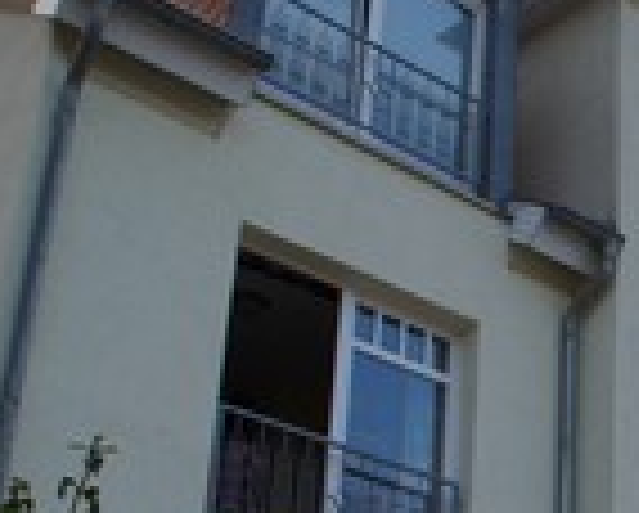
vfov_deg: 18.5
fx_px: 1553
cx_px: 846
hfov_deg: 21.0
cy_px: 461
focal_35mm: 82
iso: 100
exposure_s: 1/125
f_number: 7.1
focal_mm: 18
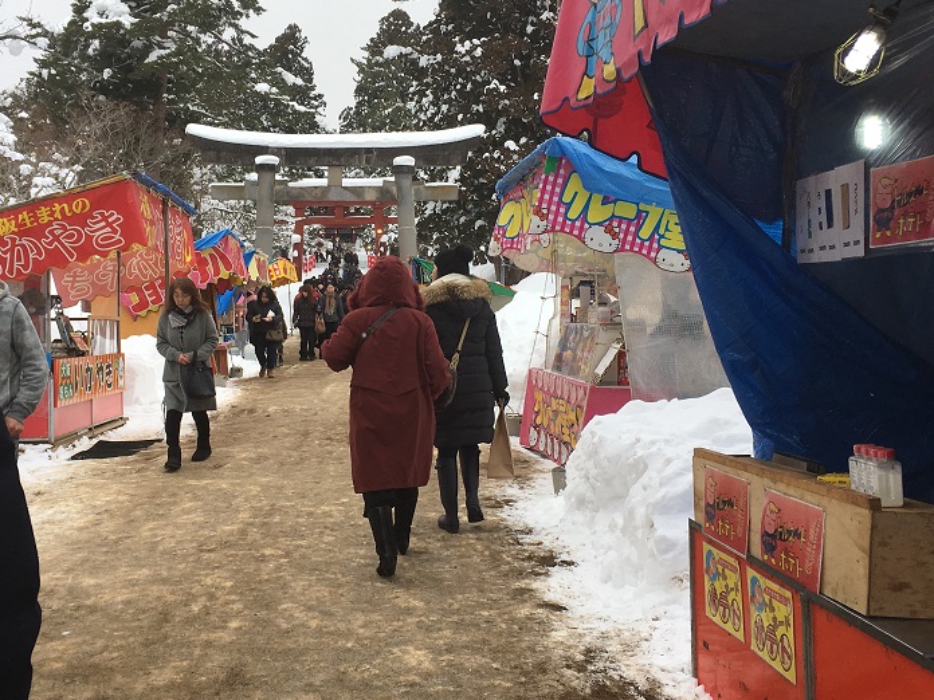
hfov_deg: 44.7
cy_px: 326
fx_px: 1133
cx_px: 413
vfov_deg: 34.3
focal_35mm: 42
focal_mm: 4.15
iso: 25
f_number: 2.2
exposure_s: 1/651
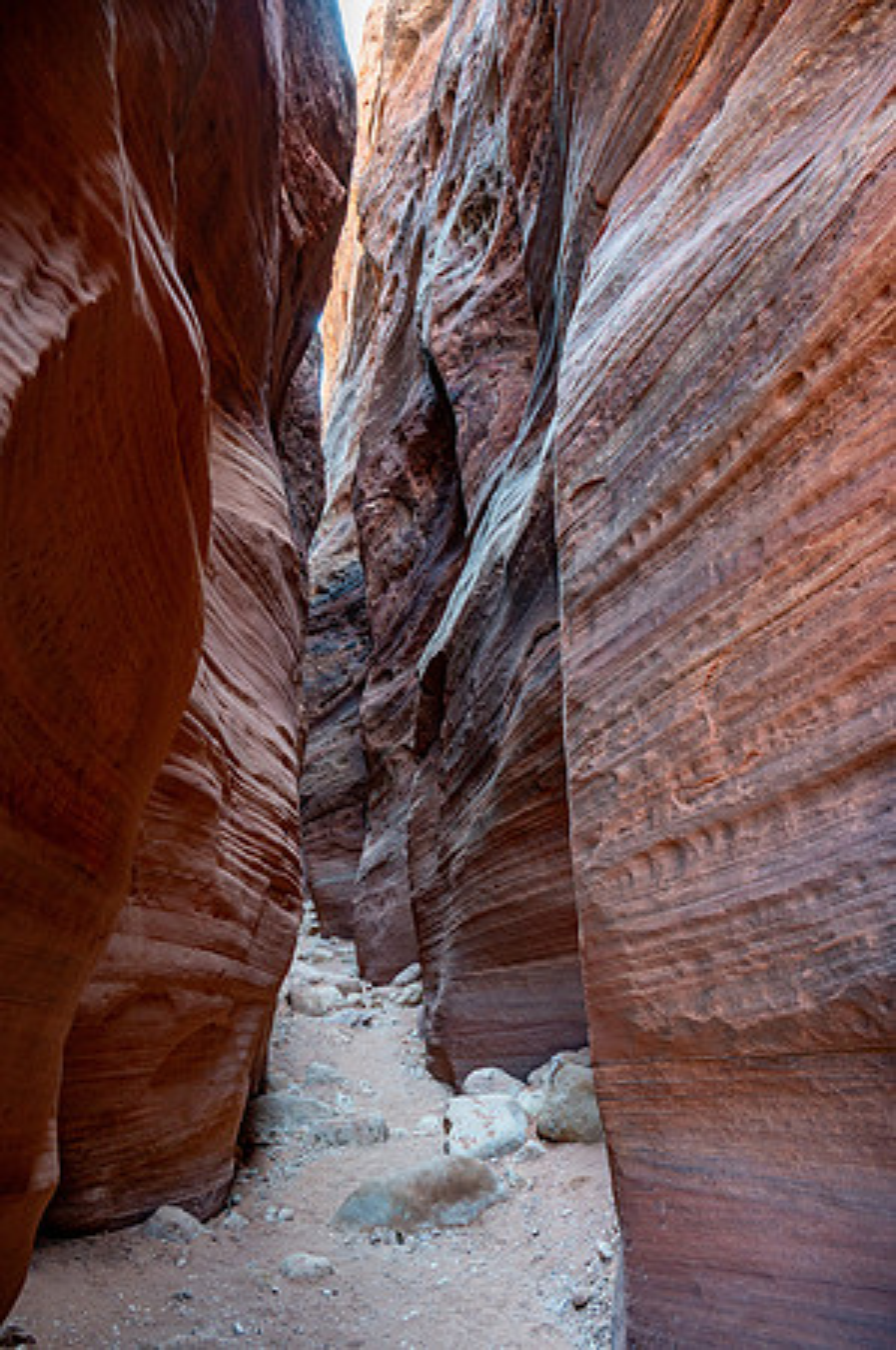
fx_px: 954
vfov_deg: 70.5
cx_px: 448
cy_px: 675
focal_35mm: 26
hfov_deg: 50.3
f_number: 5.6
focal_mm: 25.5
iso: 500
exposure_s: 1/80
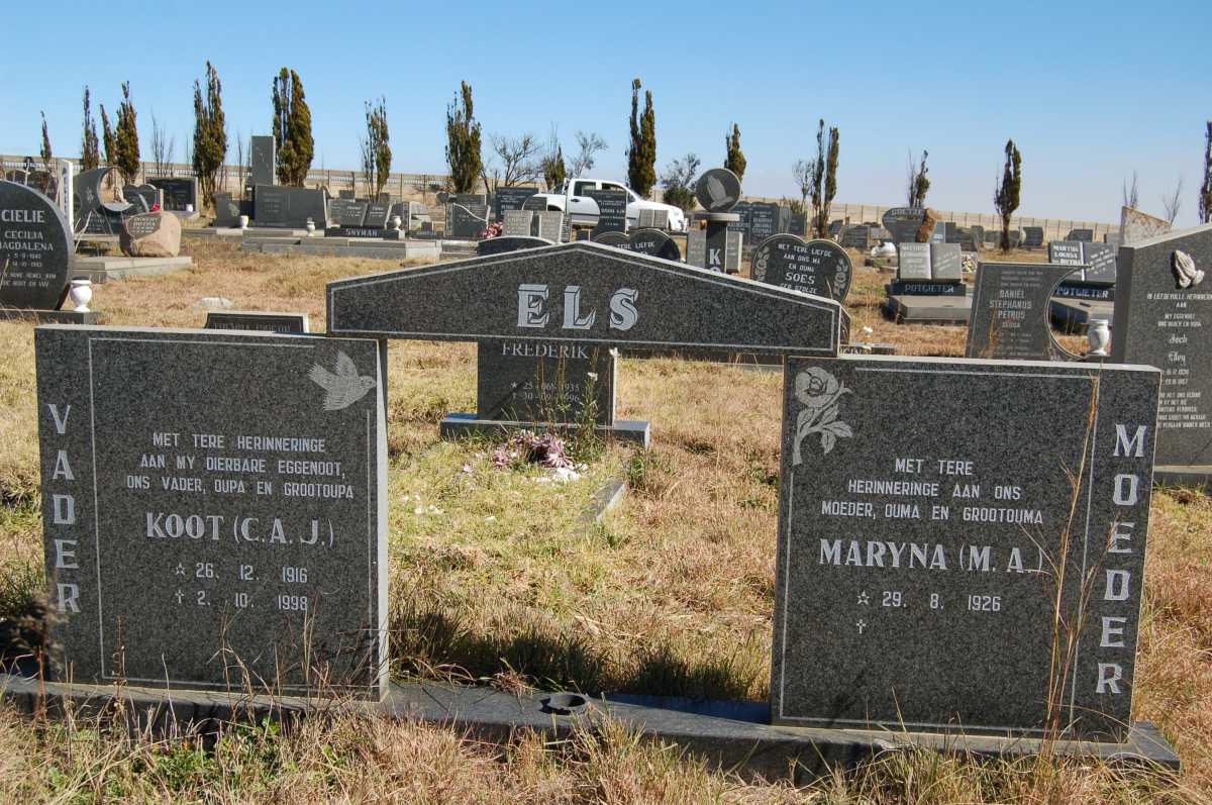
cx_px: 606
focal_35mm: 39
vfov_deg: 34.1
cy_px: 402
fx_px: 1311
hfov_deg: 49.6
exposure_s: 1/400
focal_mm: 26
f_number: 6.3
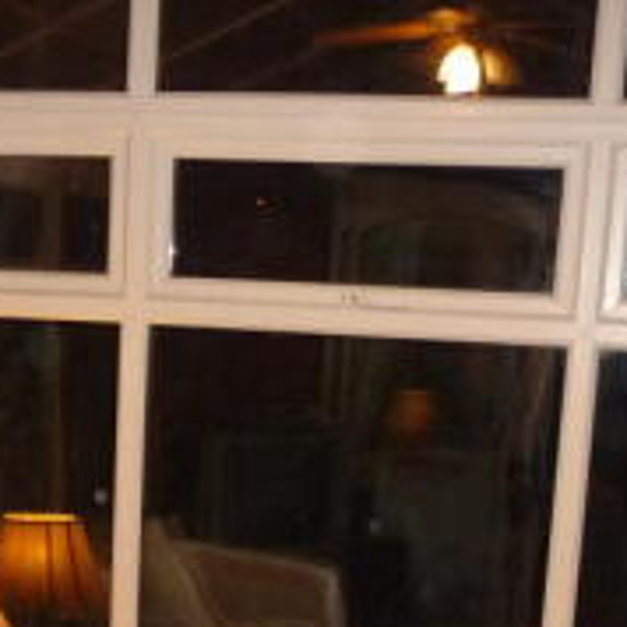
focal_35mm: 81
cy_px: 685
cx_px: 157
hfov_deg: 21.2
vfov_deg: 20.4
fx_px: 1660
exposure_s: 1/30
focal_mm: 4.7
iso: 320
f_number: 3.3
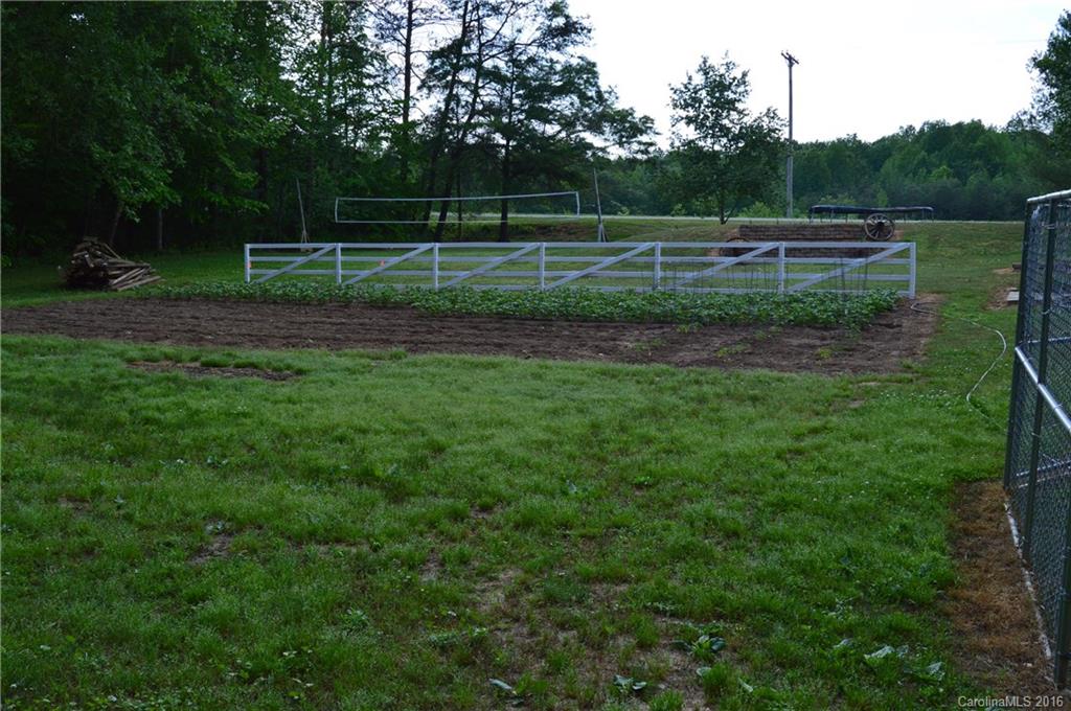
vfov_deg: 34.1
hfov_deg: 49.6
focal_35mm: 39
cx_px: 536
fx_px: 1159
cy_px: 356
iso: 400
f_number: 10
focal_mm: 26
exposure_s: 1/320
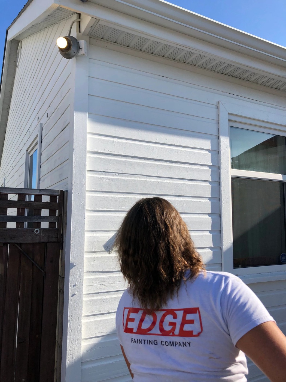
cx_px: 143
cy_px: 191
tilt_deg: +6.8
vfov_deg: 63.4
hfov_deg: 49.7
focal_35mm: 28
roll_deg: -1.7
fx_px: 308
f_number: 1.8
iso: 20
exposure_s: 1/2088
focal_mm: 3.99
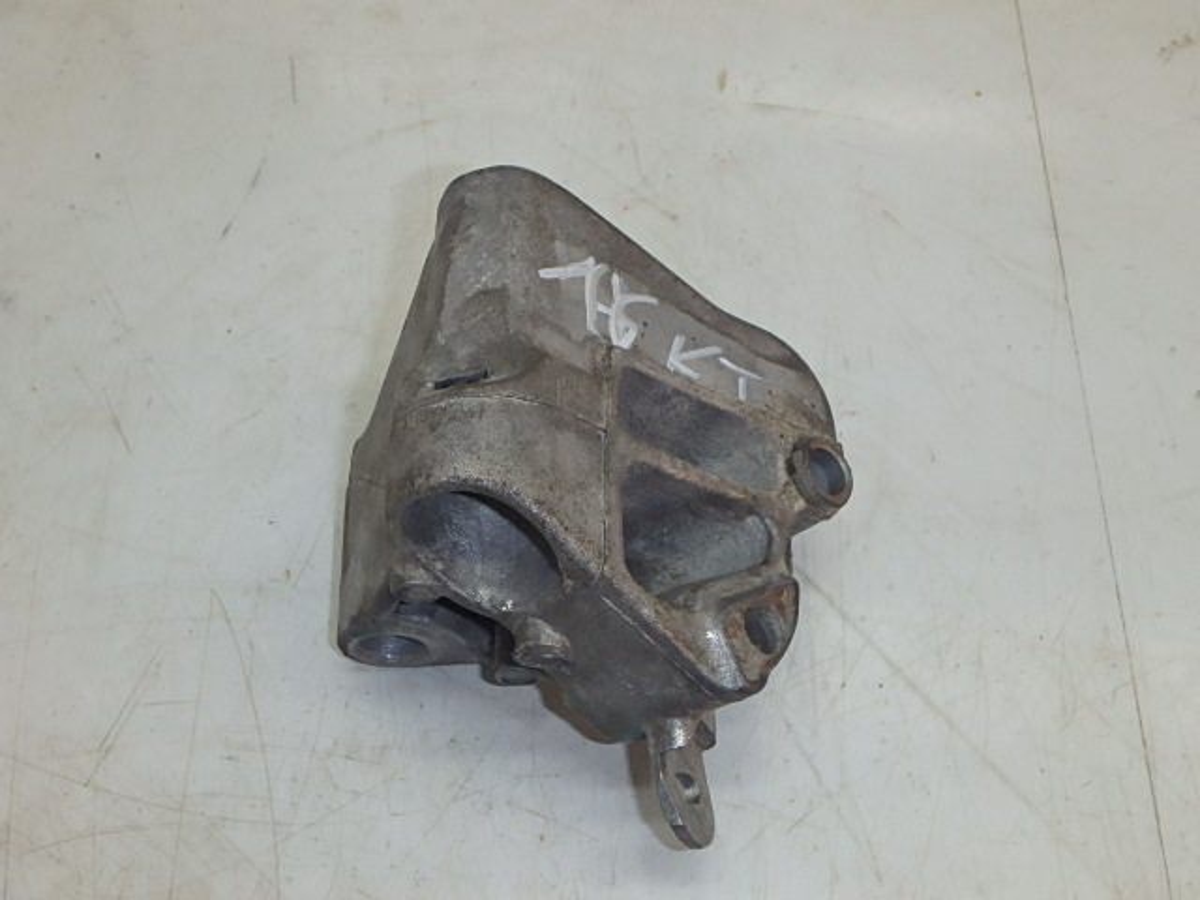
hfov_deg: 47.9
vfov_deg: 36.8
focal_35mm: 39
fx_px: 1352
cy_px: 450
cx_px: 600
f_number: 5.1
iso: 320
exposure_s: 1/40
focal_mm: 6.9
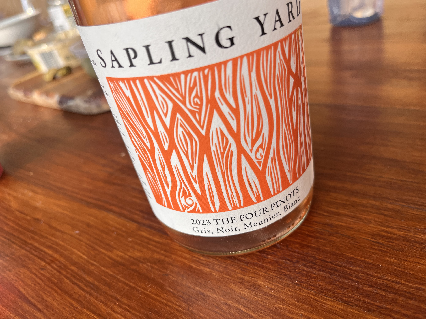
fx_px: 320
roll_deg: +14.9
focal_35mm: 26
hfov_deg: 67.3
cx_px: 213
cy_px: 160
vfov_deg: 53.1
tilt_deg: -32.7
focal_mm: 5.1
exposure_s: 1/122
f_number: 1.6
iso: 40
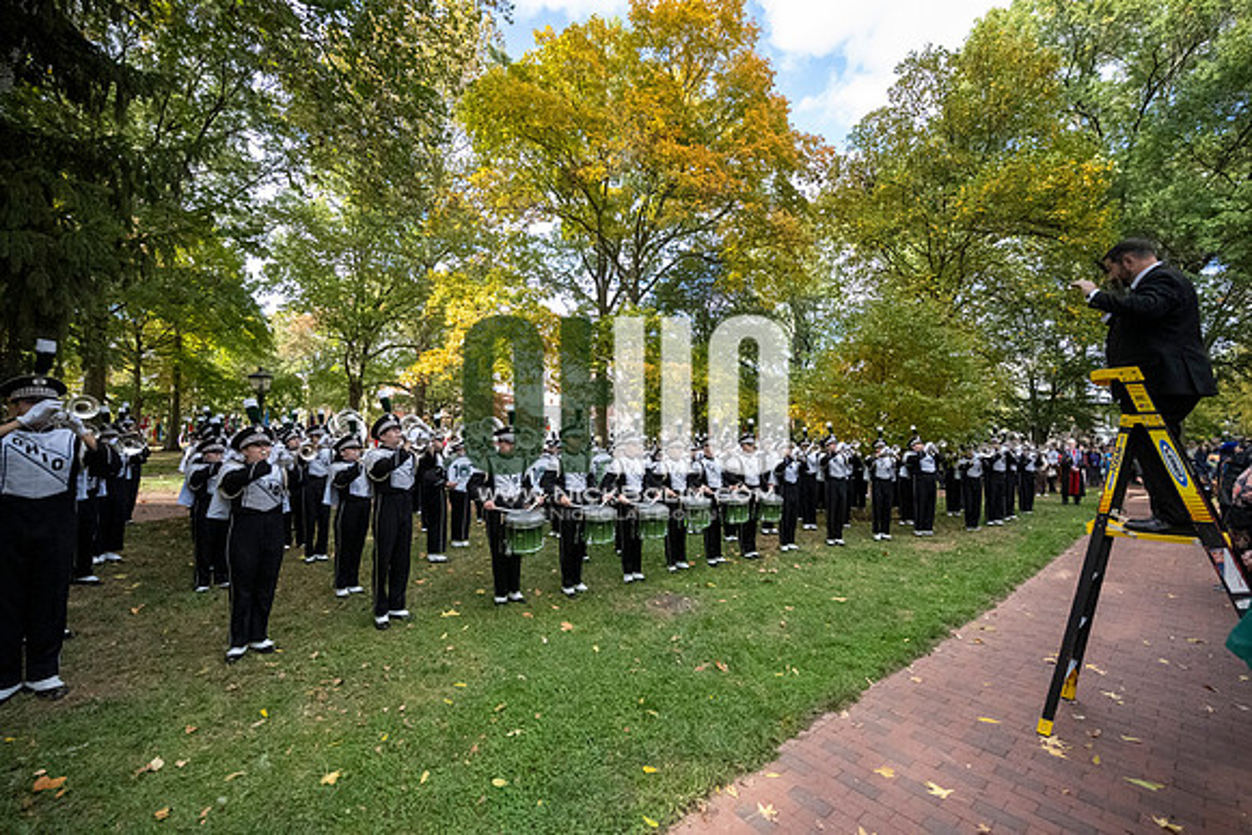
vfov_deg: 81.2
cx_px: 626
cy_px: 418
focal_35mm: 14
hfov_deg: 104.2
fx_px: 487
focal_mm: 14
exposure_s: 1/8000
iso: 6400
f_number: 4
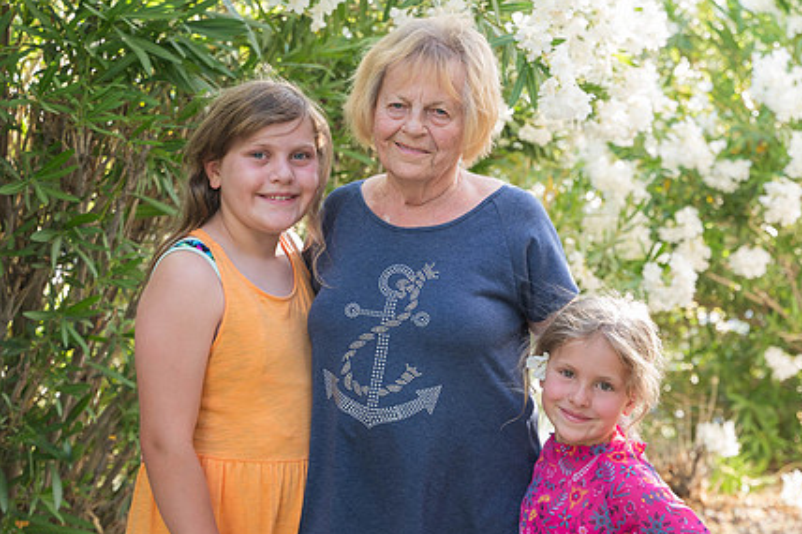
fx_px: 1781
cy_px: 290
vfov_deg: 17.0
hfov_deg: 25.3
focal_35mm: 80
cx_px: 483
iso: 400
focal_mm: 59
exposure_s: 1/125
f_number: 4
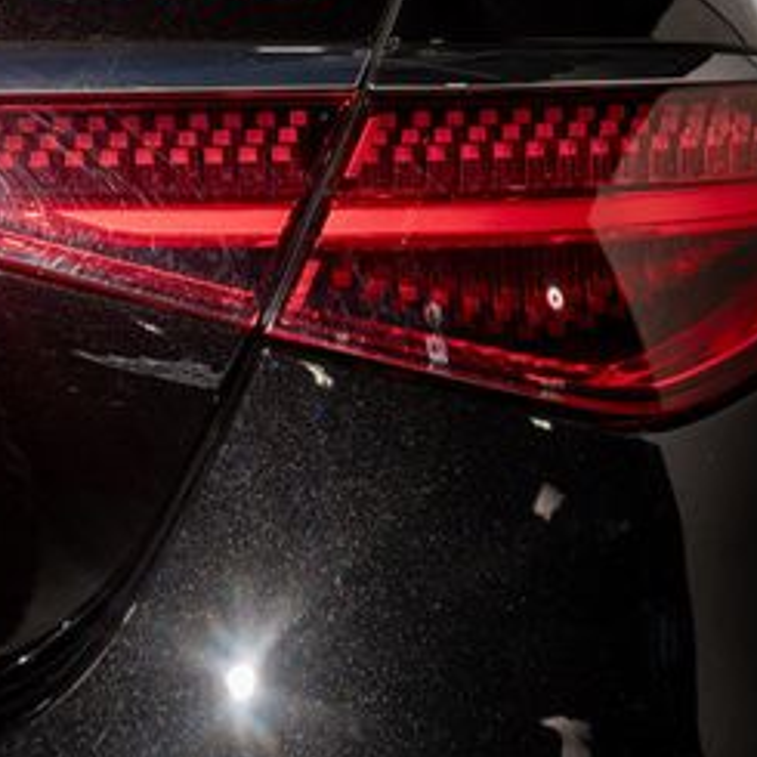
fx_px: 3736
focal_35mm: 151
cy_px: 190
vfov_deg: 11.5
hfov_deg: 11.5
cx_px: 204
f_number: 6.3
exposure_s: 1/50
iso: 320
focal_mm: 68
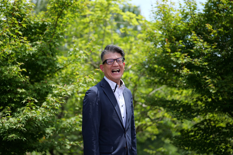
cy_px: 78
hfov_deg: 39.6
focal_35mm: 50
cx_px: 116
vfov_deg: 27.0
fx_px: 324
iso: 125
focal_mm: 50
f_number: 1.8
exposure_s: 1/2500
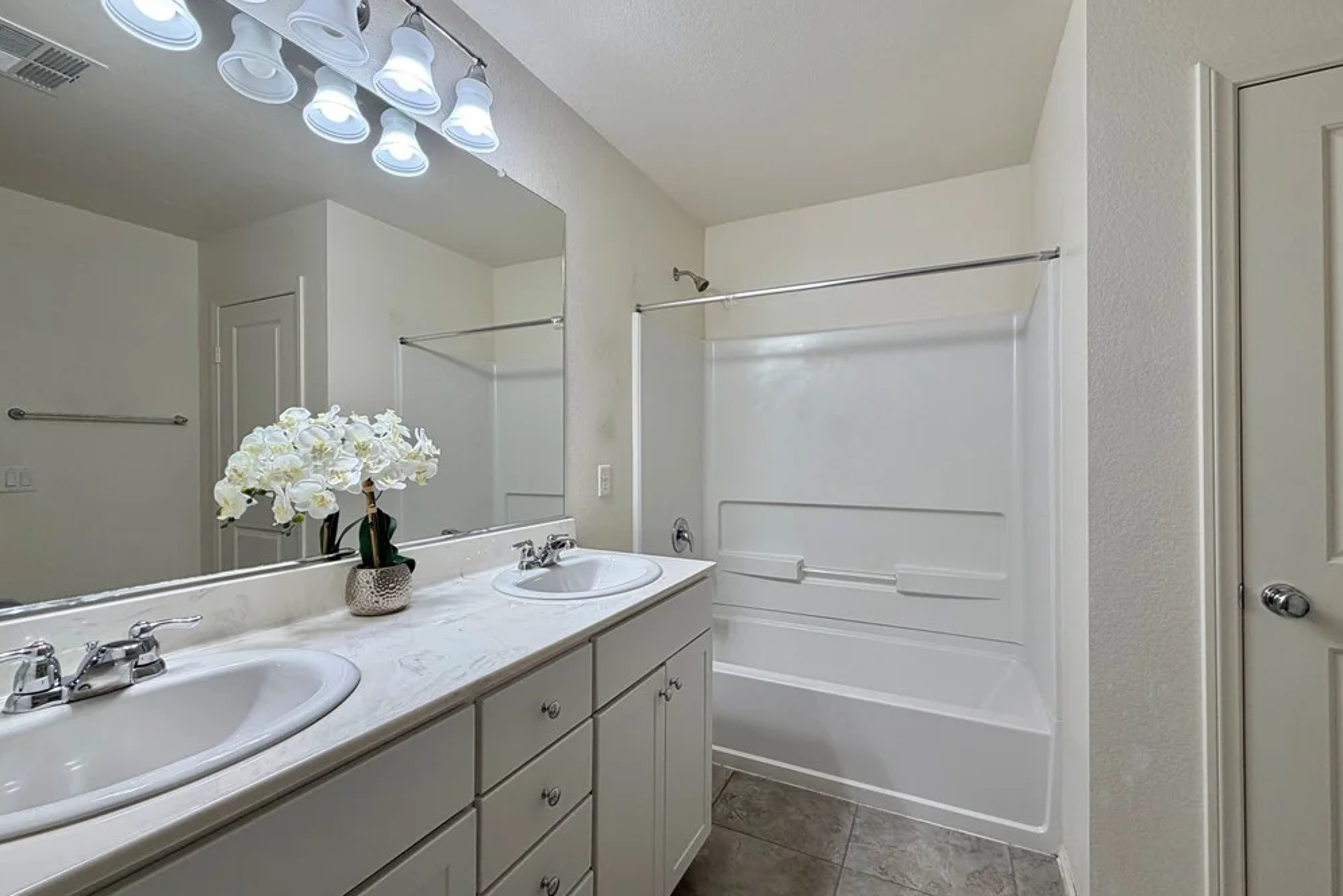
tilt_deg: -0.3
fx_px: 560
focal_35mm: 15
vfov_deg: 77.3
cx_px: 680
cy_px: 447
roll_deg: -0.6
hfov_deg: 100.4
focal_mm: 2.22
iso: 80
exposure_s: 1/120
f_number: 2.2
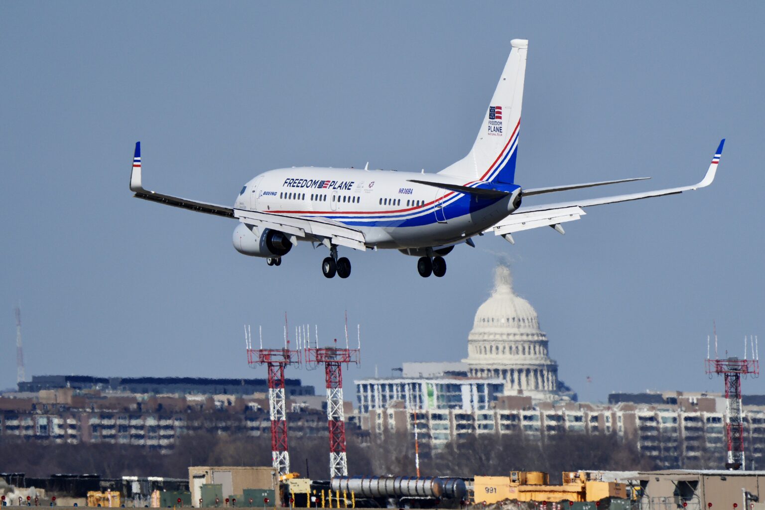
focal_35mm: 600
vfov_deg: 2.3
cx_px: 382
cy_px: 255
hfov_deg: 3.4
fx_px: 12749
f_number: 8
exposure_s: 1/3200
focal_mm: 600
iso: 400
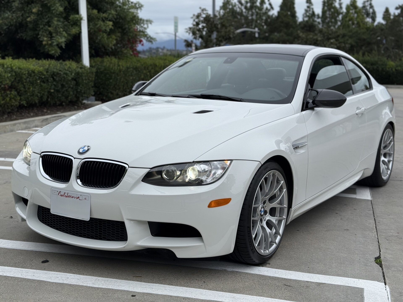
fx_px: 559
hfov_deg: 39.7
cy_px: 151
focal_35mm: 48
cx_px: 202
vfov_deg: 30.3
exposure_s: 1/1715
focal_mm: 6.76
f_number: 1.78
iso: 80
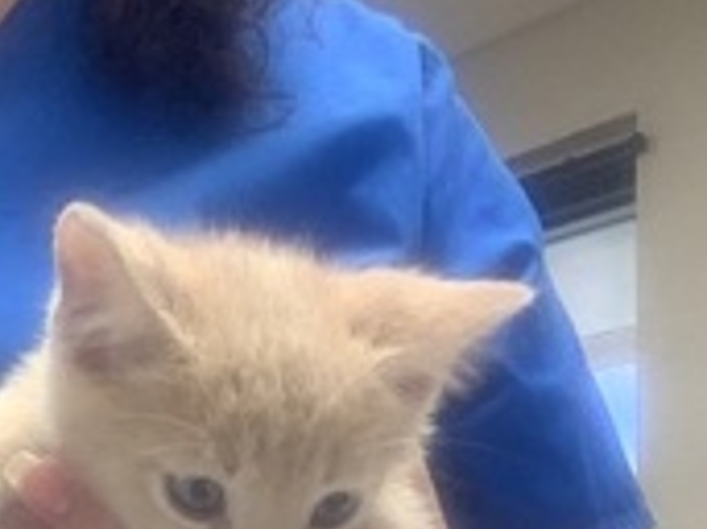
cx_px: 74
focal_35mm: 76
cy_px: 634
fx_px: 1551
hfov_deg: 24.9
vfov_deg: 18.4
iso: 250
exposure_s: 1/60
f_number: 2.4
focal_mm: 2.15
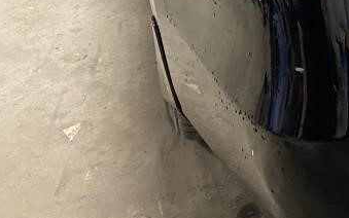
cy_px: -161
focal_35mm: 104
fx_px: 989
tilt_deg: -21.1
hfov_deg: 17.3
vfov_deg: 11.7
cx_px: 574
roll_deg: -3.5
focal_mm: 4.25
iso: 400
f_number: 1.8
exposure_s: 1/40
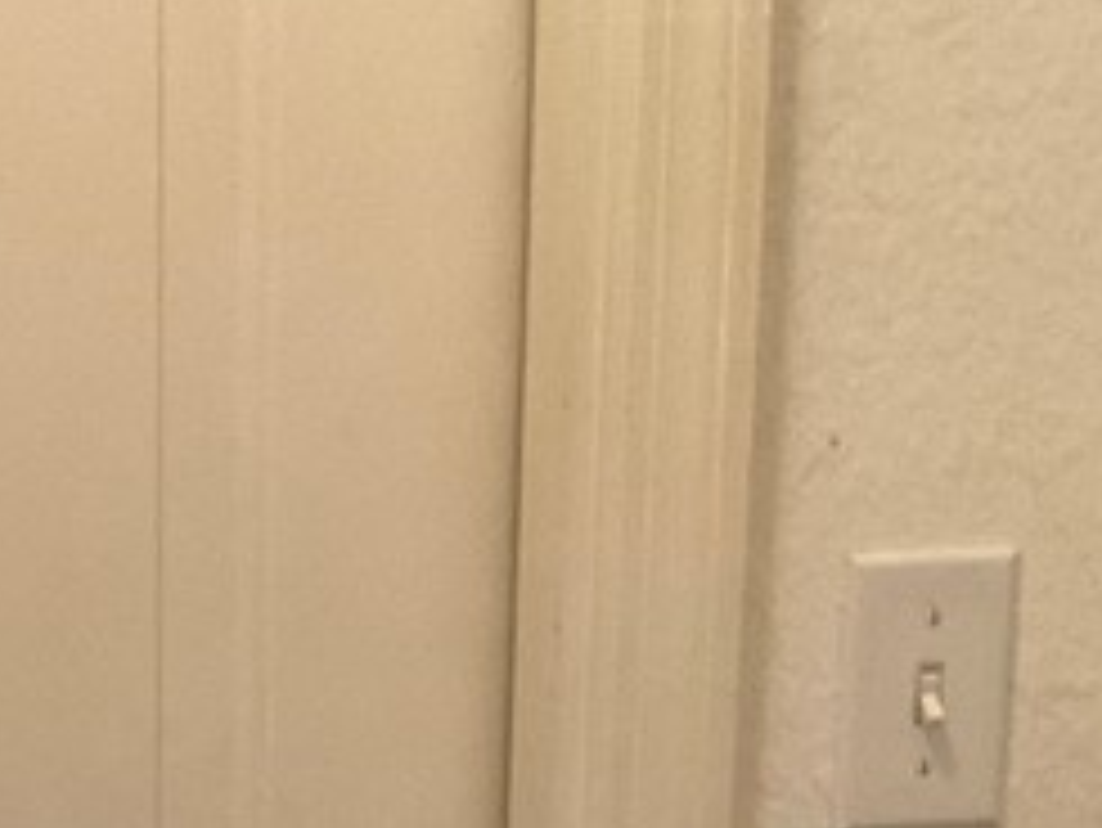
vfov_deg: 11.3
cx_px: -468
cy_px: 1562
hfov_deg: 15.2
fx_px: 3854
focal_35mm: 121
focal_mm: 3
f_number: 1.8
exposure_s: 1/60
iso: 200
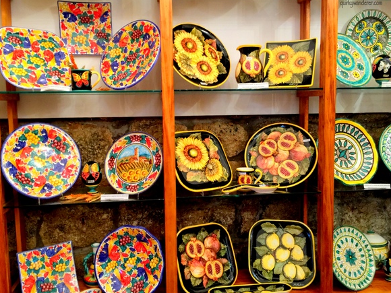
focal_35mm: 30
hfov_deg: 60.0
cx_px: 191
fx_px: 339
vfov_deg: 46.8
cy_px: 144
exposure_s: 1/10
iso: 100
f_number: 2.2
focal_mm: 4.15
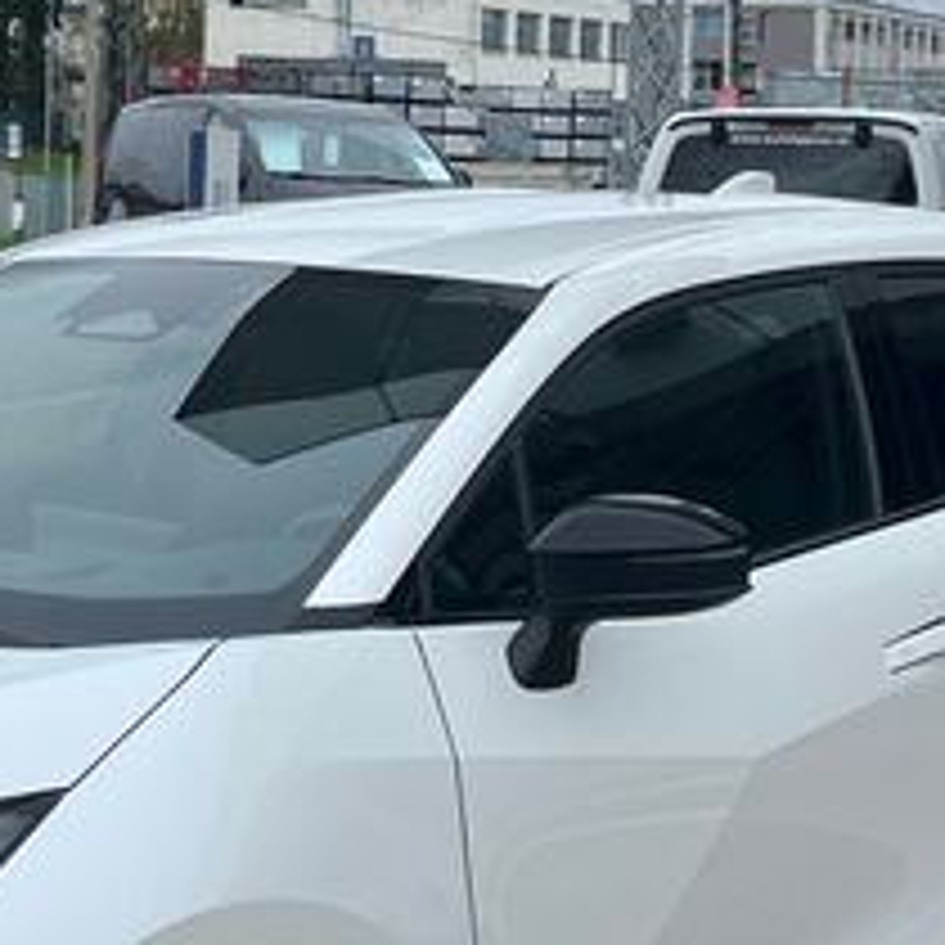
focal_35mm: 112
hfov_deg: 15.5
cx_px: 338
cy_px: 266
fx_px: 3459
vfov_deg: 15.5
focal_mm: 5.1
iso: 50
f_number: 1.6
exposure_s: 1/1776
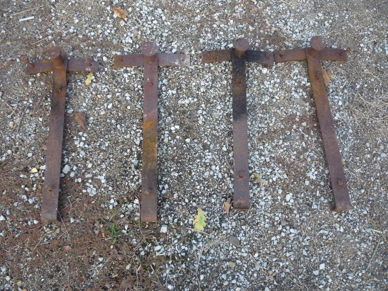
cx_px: 194
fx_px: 336
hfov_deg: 60.0
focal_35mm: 30
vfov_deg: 46.8
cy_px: 146
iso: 400
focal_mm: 5.2
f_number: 3.3
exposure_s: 1/320
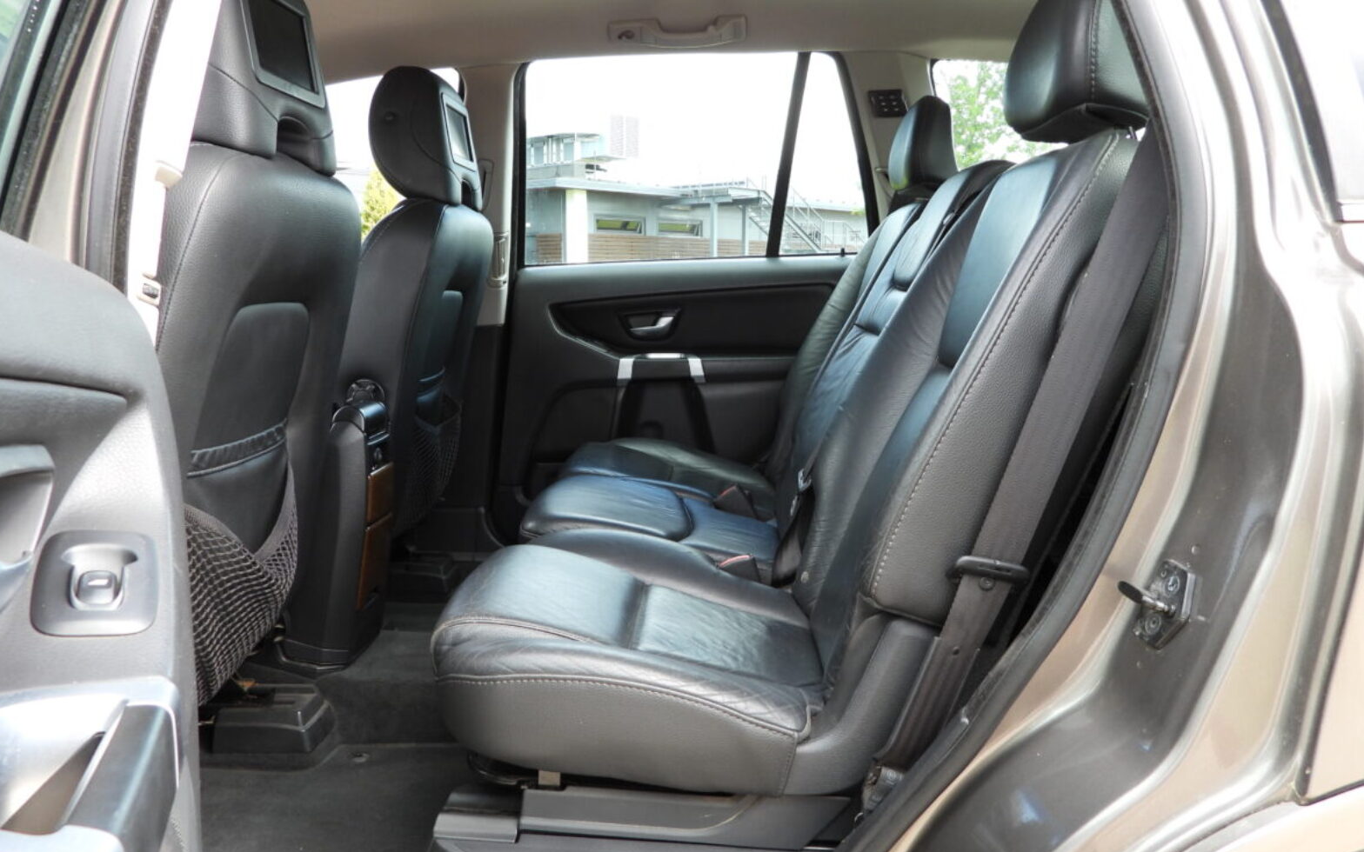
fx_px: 967
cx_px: 683
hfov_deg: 70.4
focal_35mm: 26
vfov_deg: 47.5
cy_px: 467
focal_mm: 4.3
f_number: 2.8
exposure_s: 1/100
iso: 100
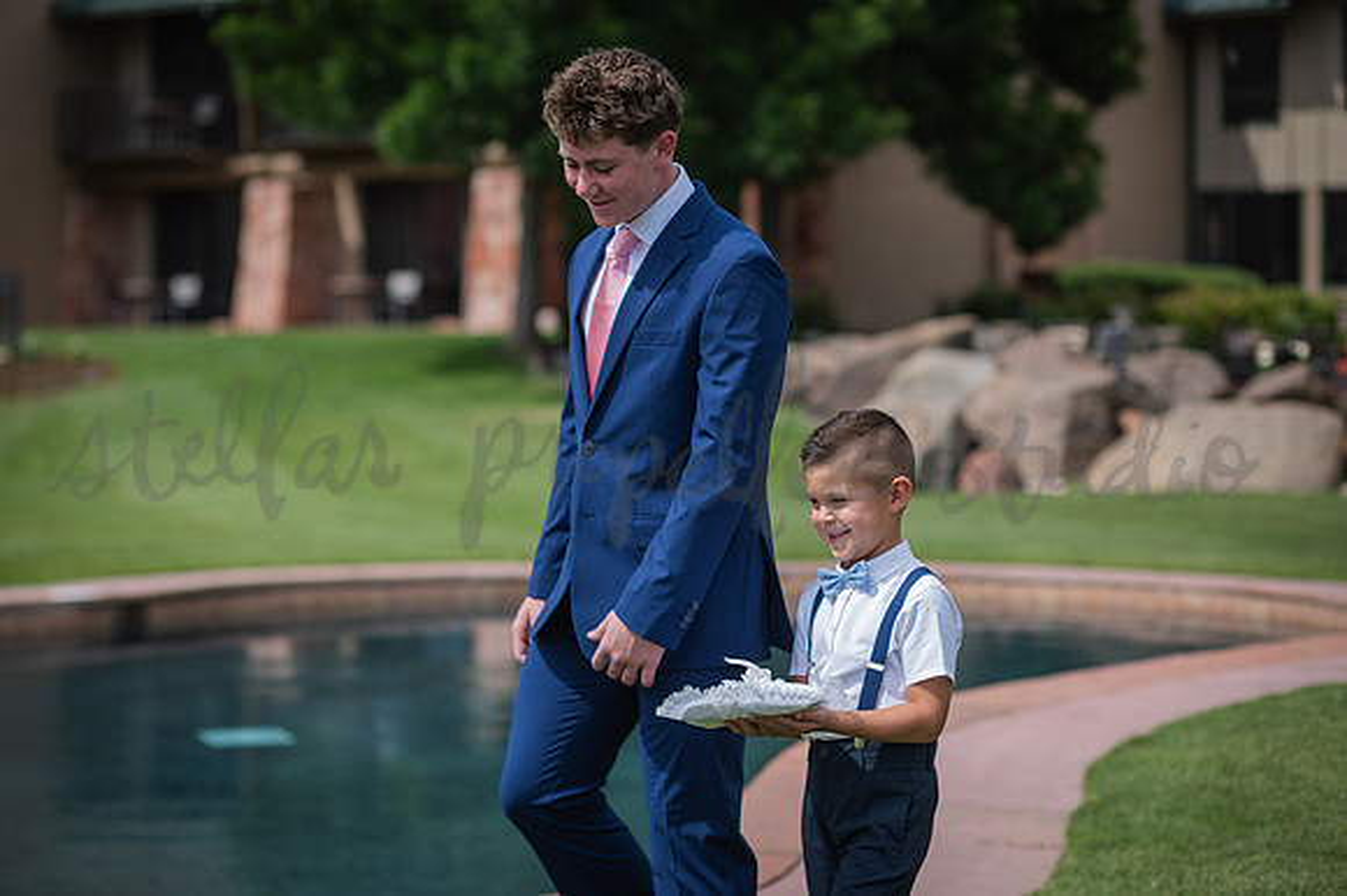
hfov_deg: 23.6
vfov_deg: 15.8
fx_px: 3220
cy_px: 448
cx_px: 674
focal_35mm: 86
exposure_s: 1/2500
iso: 125
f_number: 2.8
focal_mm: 85
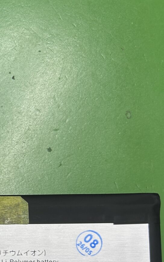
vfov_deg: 25.0
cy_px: 217
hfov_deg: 14.8
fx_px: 580
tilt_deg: -84.8
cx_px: -96
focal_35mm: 81
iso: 40
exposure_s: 1/165
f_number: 1.5
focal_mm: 5.7
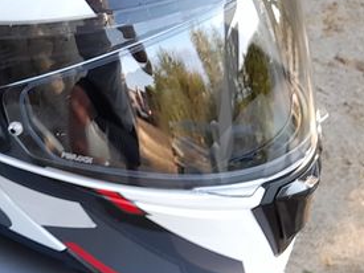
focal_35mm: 91
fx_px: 956
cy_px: 188
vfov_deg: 16.2
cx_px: -144
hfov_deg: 19.4
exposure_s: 1/50
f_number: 2
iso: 20
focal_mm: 4.6
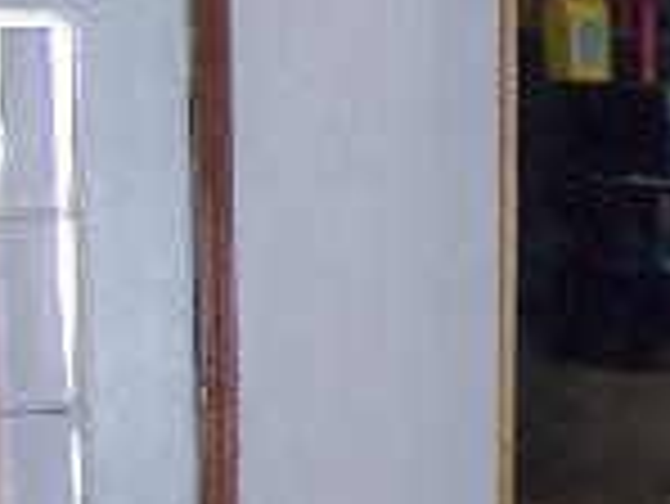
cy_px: 657
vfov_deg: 7.2
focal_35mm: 204
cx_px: 1466
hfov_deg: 9.0
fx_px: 3952
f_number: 2.8
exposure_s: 1/30
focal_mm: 8
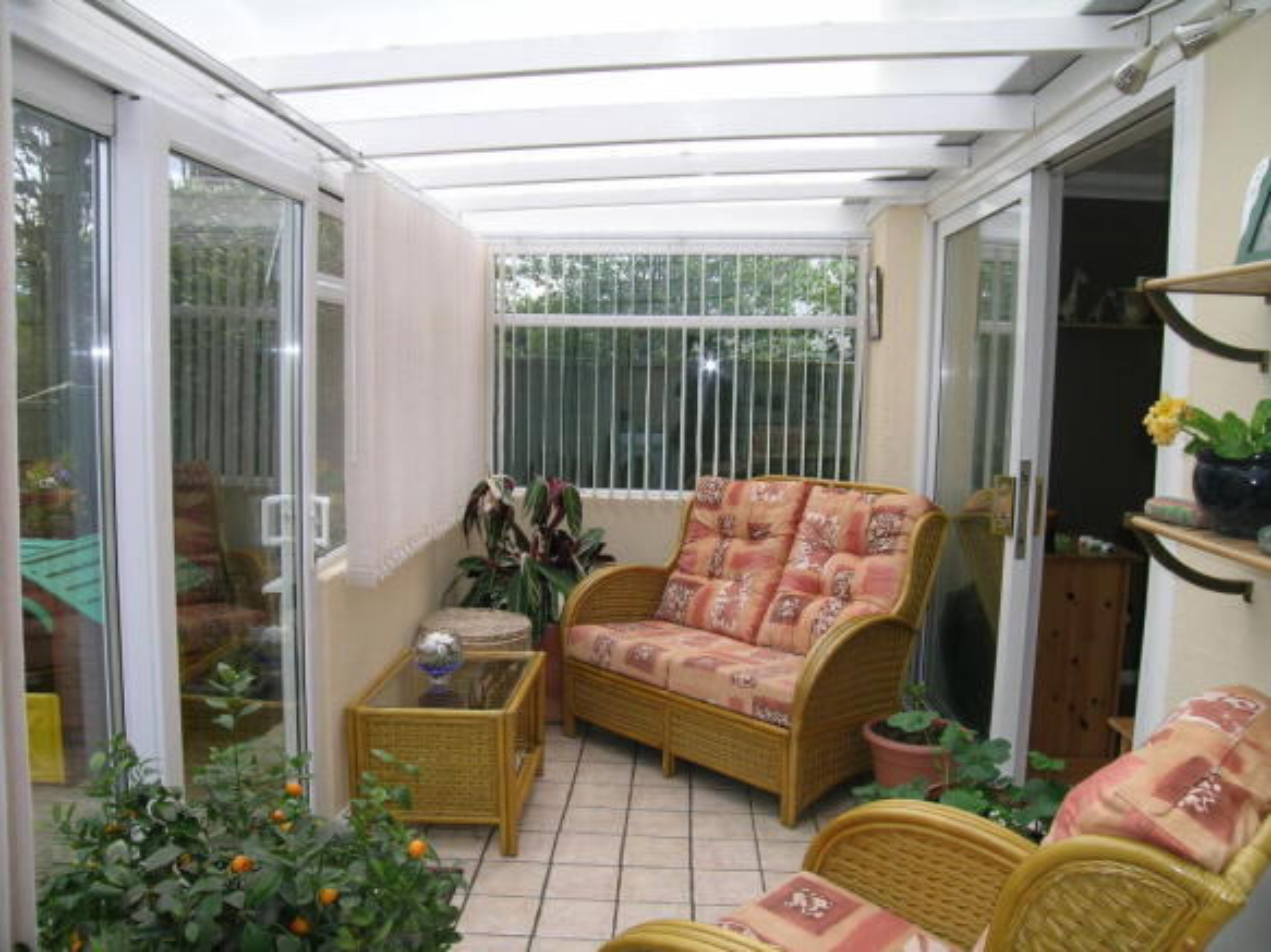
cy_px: 476
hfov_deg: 63.5
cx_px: 636
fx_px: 1028
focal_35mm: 28
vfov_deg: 49.7
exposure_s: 1/144
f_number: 4.4
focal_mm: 5.8
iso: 50
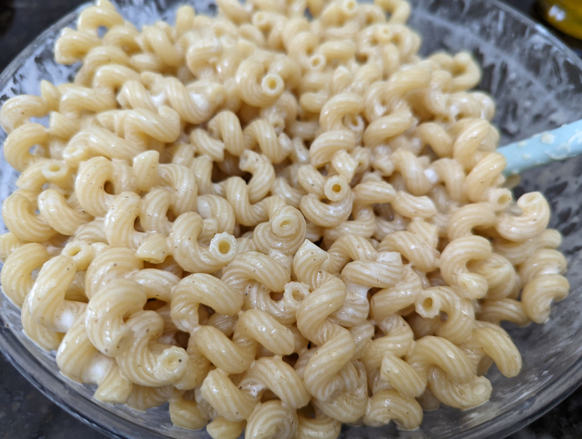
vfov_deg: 57.0
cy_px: 220
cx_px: 291
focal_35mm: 24
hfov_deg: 71.5
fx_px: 404
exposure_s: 1/121
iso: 208
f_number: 1.85
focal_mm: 6.81
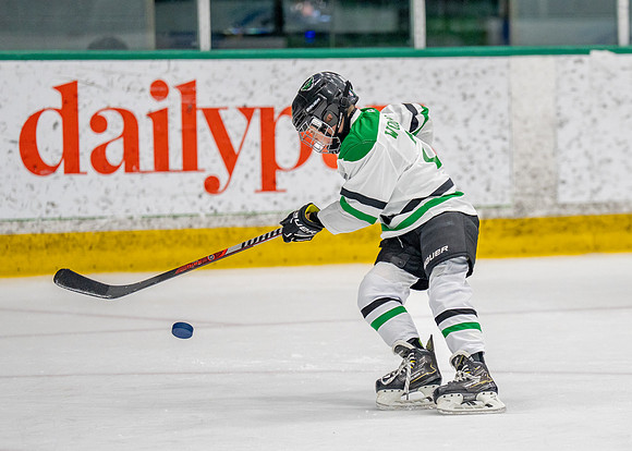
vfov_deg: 5.3
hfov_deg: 7.4
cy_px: 261
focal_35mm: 270
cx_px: 536
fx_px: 4853
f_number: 2.8
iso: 1000
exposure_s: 1/1600
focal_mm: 160
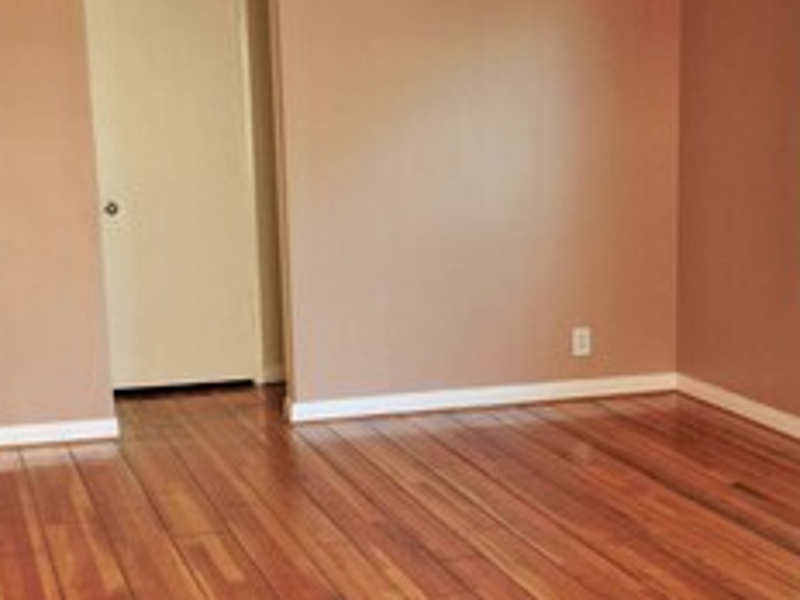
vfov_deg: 20.6
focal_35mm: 71
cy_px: 407
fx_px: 1641
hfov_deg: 27.2
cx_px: 540
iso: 50
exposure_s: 1/20
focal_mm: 4.12
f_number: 2.4
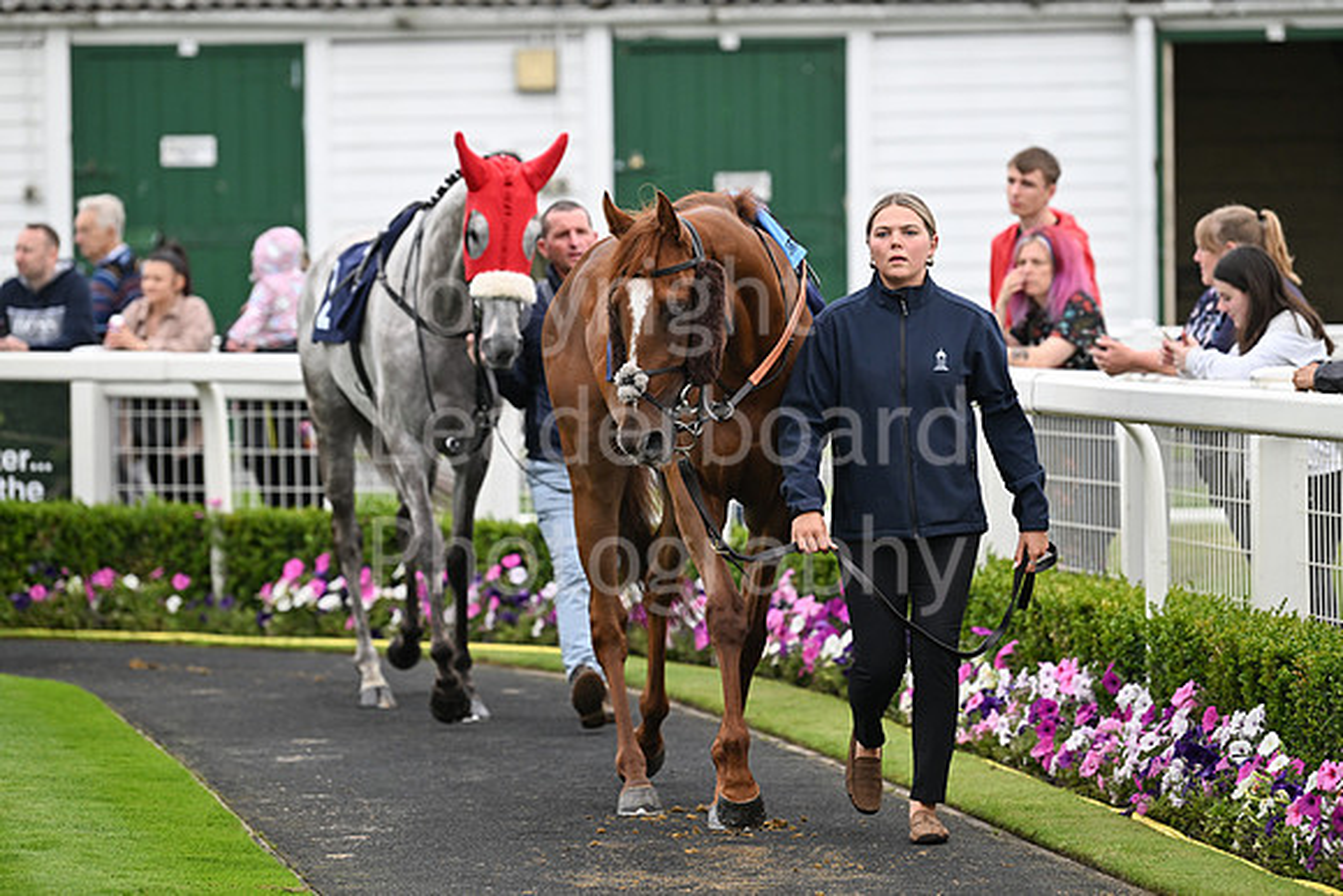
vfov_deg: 6.9
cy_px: 448
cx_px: 672
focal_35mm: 200
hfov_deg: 10.3
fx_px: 7463
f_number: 4
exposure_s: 1/1600
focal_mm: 200
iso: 1000
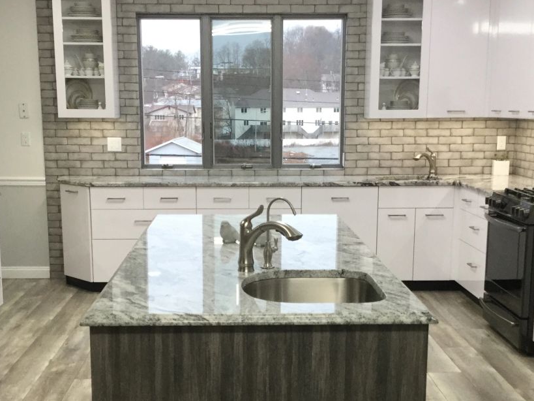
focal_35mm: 53
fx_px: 817
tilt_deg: -12.5
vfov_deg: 27.4
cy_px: 266
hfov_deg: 36.2
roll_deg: +0.6
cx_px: 254
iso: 32
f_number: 2.4
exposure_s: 1/30
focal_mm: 3.3
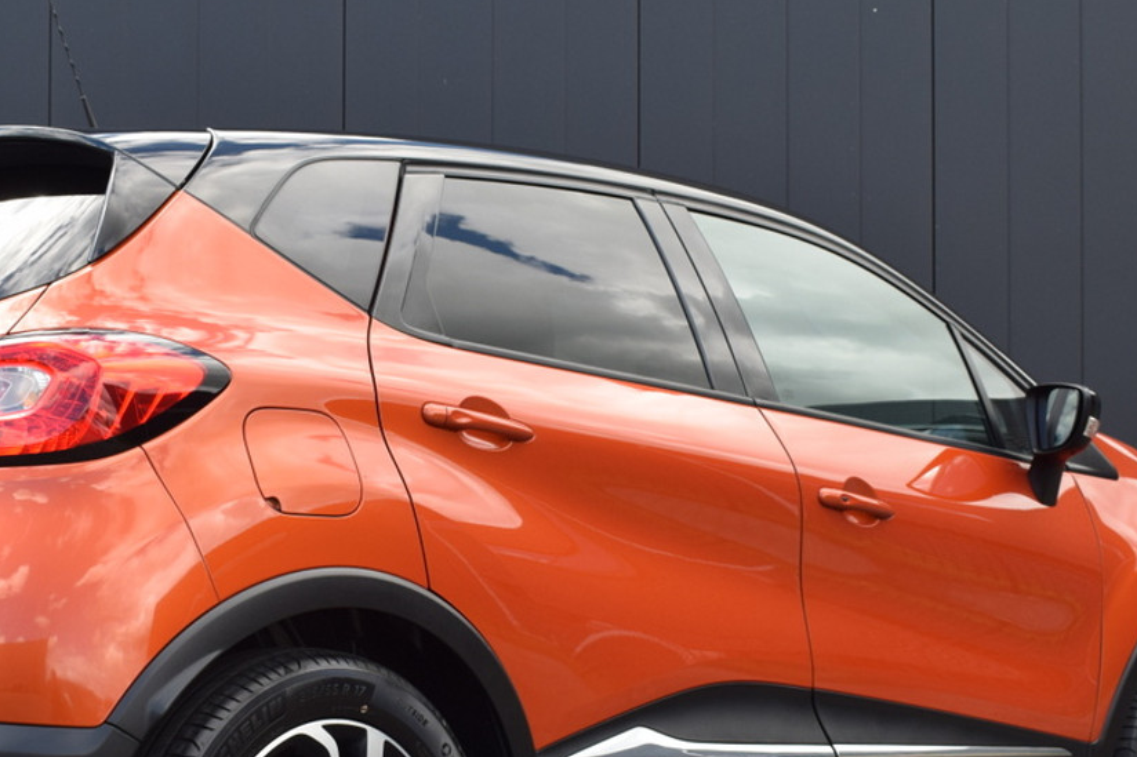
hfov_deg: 29.2
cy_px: 525
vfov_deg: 19.7
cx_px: 419
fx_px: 2174
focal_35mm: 69
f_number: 8
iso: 400
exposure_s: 1/250
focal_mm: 27
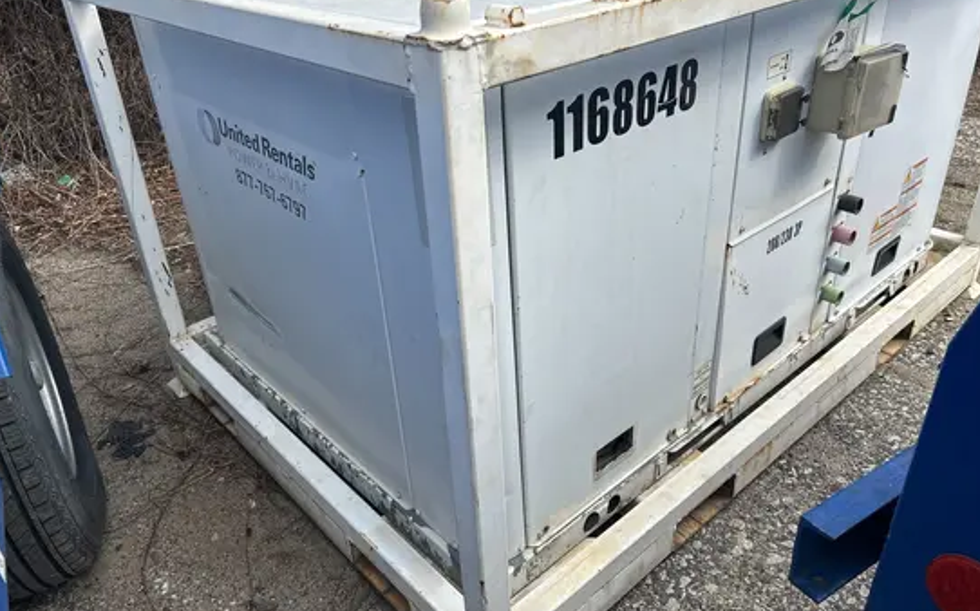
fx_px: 747
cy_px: 288
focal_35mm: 28
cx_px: 490
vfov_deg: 44.5
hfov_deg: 66.5
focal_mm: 5.7
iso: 50
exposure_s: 1/3571
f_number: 1.5
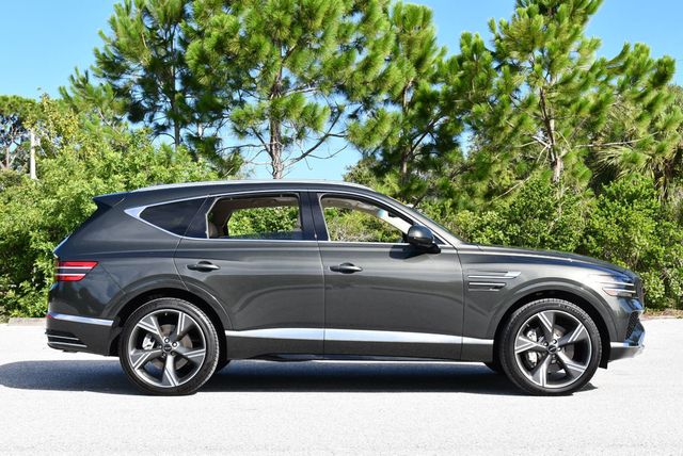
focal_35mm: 56
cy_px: 228
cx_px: 342
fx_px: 1063
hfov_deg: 35.6
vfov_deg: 24.2
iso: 200
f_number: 7.1
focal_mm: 28
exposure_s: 1/250
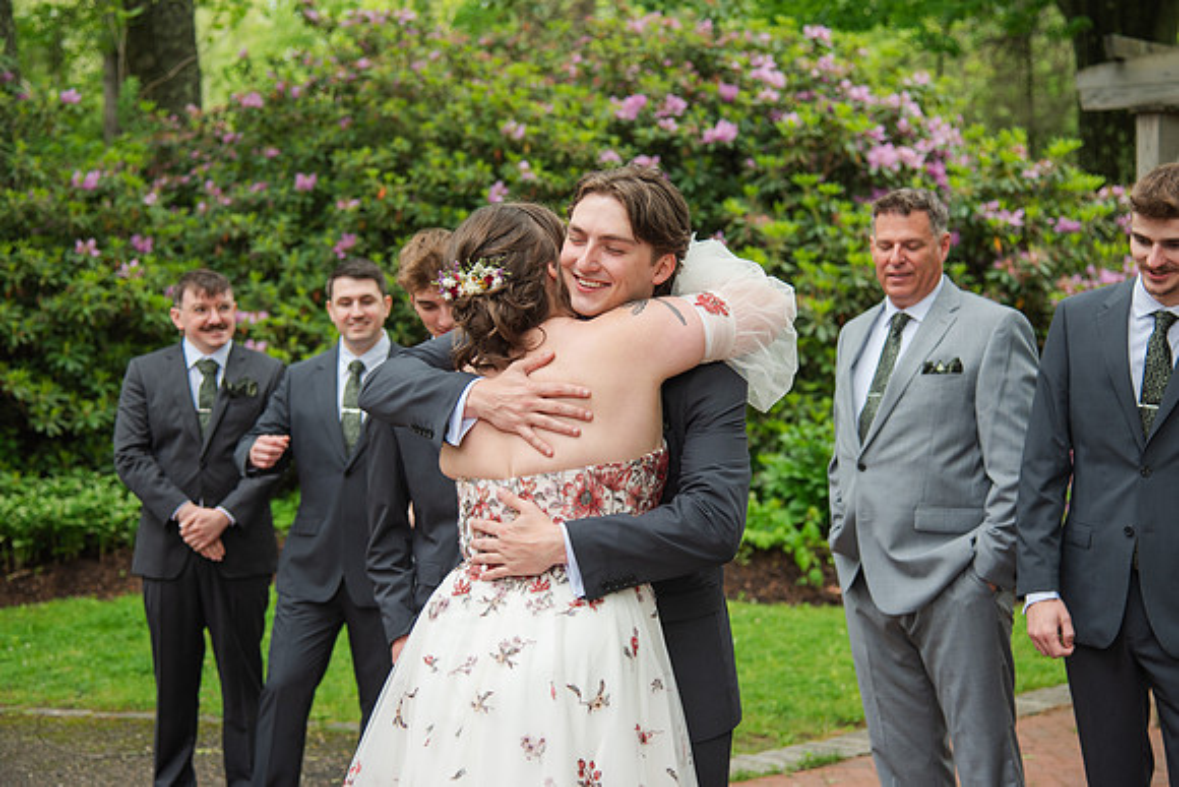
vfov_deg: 20.2
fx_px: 2207
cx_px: 589
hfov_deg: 29.9
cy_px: 330
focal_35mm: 67
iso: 200
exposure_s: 1/400
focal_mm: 58
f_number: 4
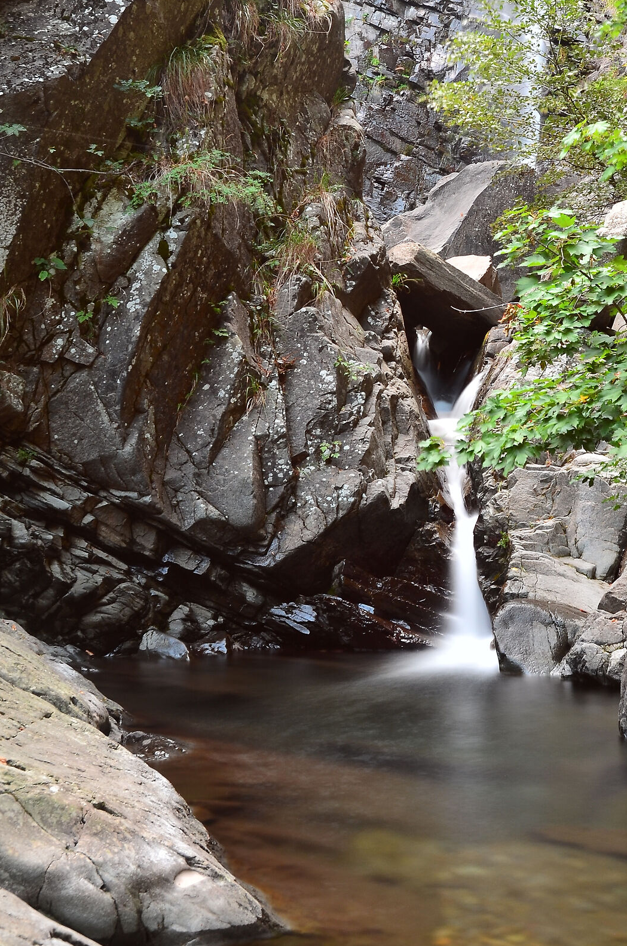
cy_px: 269
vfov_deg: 38.9
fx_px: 1312
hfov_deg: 26.6
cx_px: 460
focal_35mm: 50
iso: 100
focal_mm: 22
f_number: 10
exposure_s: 12.7
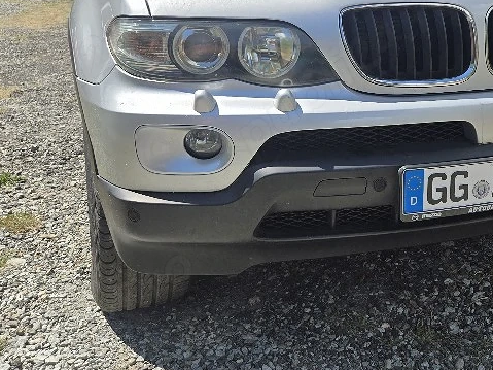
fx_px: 683
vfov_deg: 29.6
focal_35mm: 48
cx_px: 417
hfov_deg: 37.7
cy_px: 76
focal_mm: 5.4
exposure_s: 1/3333
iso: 32
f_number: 1.8
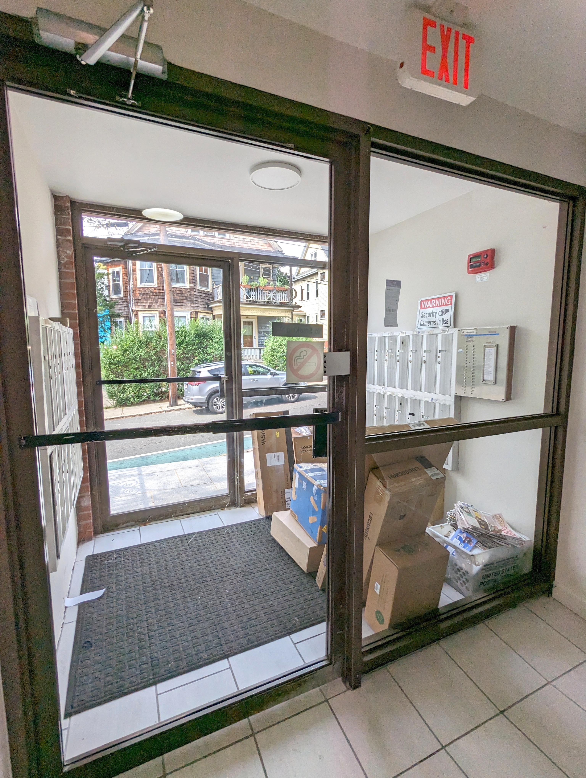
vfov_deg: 94.4
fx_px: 360
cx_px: 293
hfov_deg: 78.2
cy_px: 389
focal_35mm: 16
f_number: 2.2
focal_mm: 2.35
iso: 51
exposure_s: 1/208
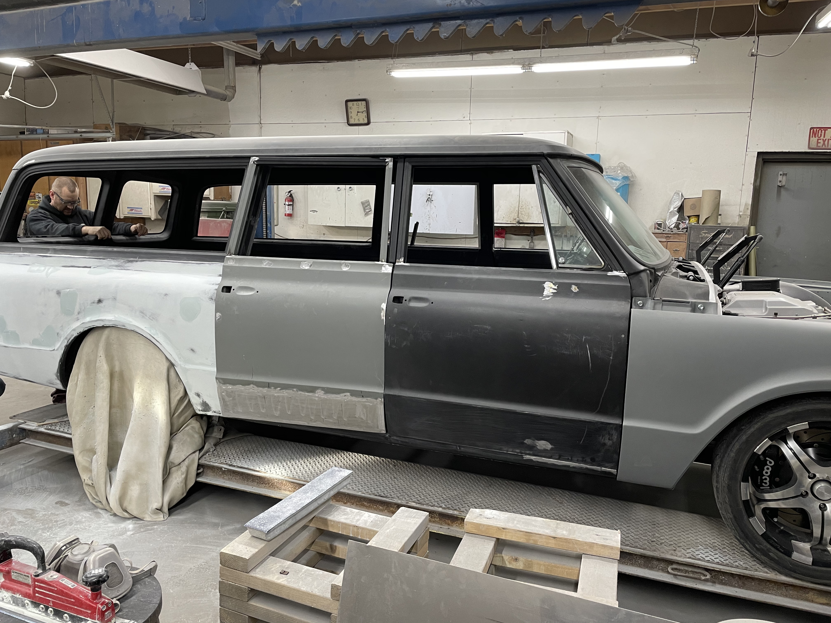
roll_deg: -1.5
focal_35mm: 26
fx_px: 624
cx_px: 416
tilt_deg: -8.3
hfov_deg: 67.3
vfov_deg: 53.1
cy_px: 312
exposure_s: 1/60
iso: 80
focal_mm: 4.2
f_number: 1.6
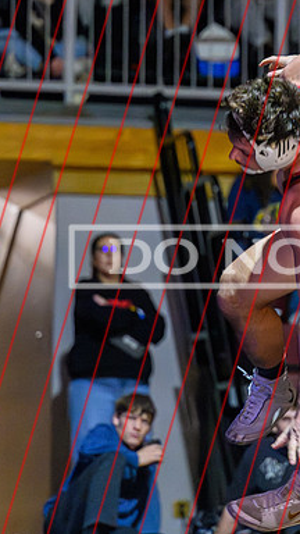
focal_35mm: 235
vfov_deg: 9.2
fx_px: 3323
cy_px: 172
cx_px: 283
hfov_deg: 5.2
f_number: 2.8
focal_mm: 110
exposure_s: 1/500
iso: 12800
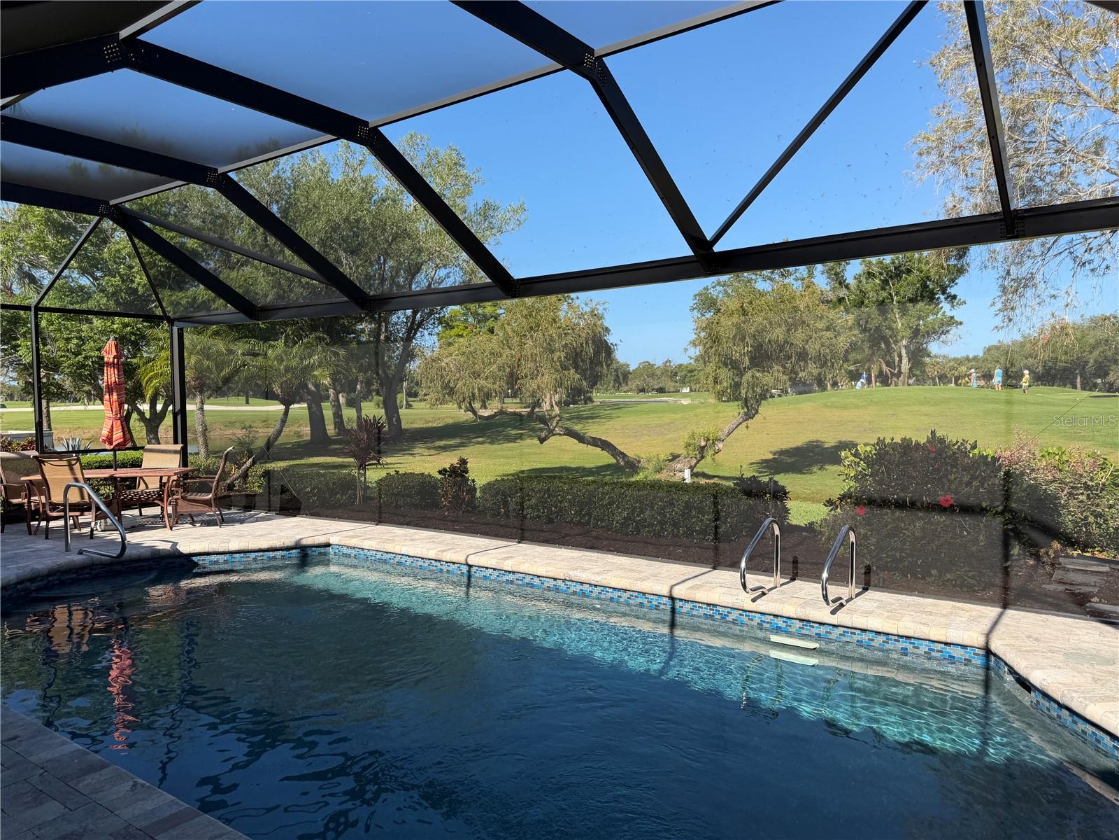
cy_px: 420
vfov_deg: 56.8
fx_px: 776
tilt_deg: -1.6
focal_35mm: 24
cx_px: 560
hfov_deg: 71.6
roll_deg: +0.8
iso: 80
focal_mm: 6.76
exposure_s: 1/1949
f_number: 1.78
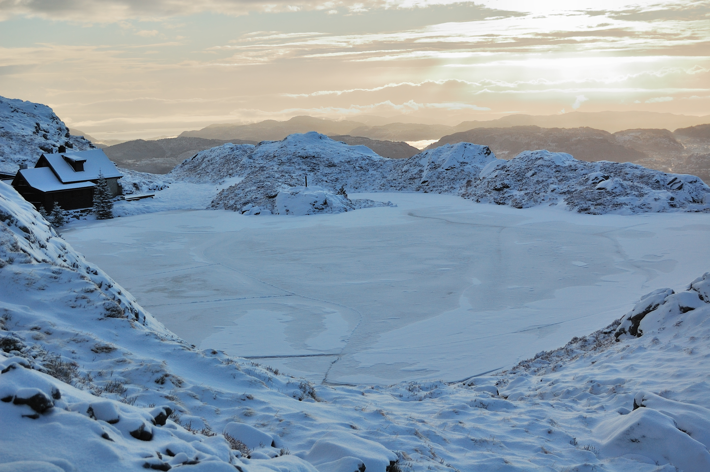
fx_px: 1123
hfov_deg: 35.1
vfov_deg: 23.7
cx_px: 355
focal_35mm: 57
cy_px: 236
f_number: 6.3
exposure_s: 1/250
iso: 200
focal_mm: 38
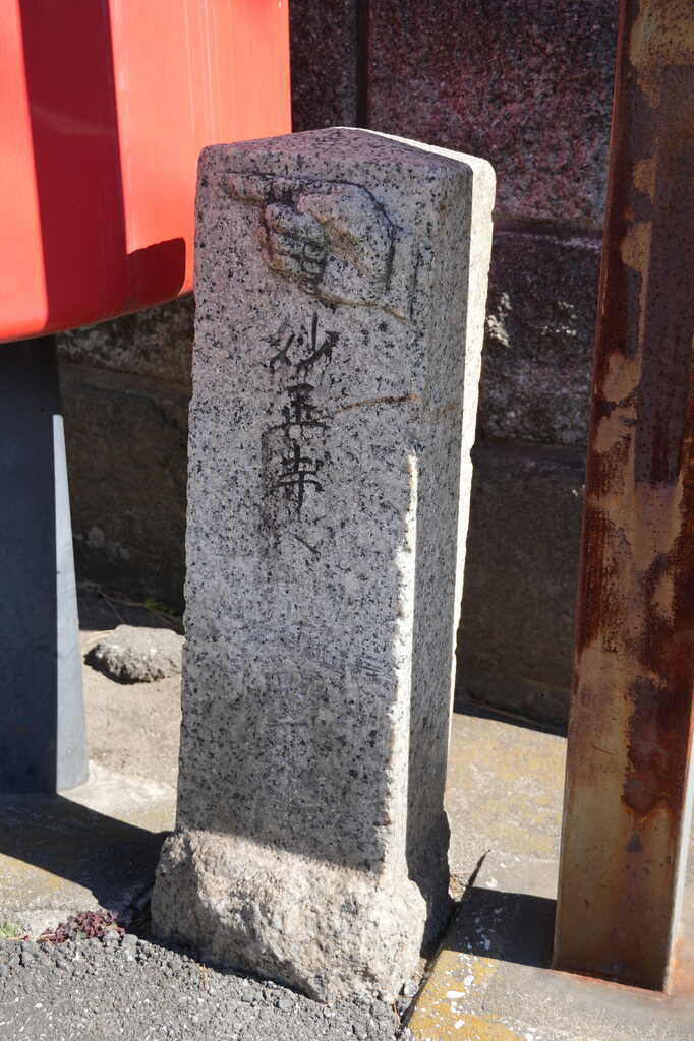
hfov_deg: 26.5
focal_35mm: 51
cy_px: 520
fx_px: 1476
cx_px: 347
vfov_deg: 38.9
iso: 100
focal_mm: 34
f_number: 5
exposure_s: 1/200
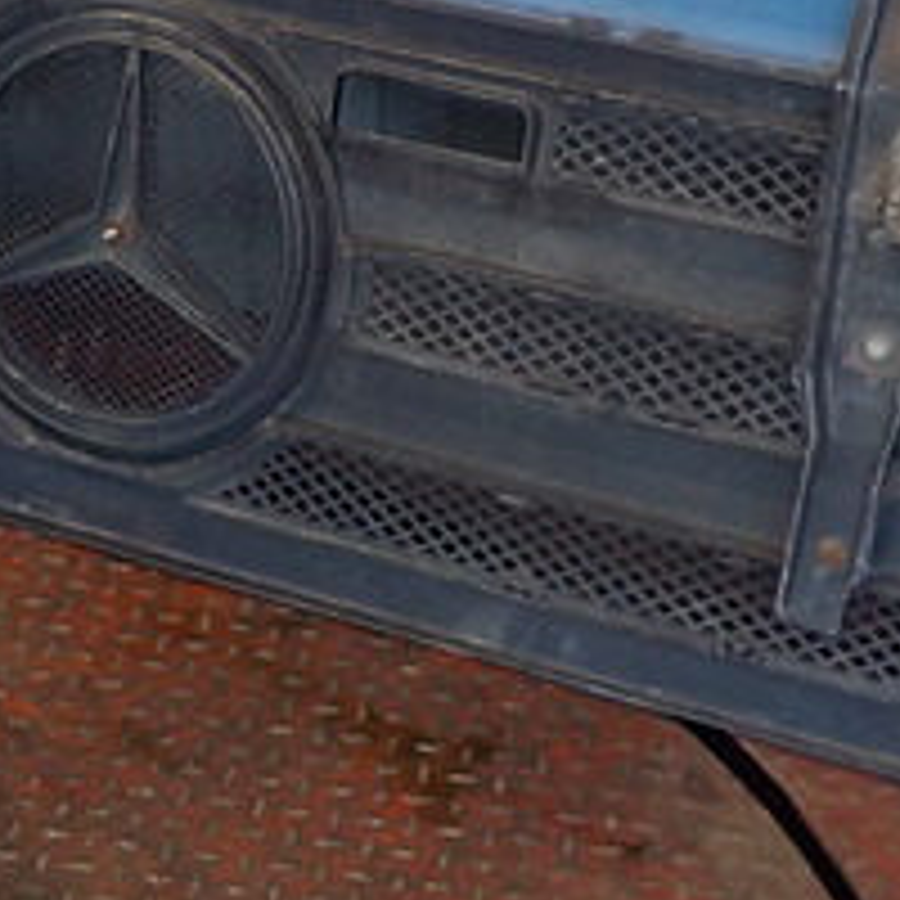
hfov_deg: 20.4
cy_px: -54
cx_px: 338
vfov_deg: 19.6
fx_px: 2500
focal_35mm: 85
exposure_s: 1/30
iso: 180
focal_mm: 4.1
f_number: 3.3
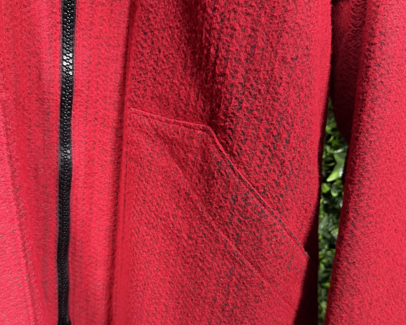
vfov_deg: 45.4
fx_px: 384
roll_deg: -4.4
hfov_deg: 55.7
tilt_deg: -12.6
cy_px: 202
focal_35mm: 32
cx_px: 203
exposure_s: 1/28
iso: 1000
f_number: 1.78
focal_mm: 6.76
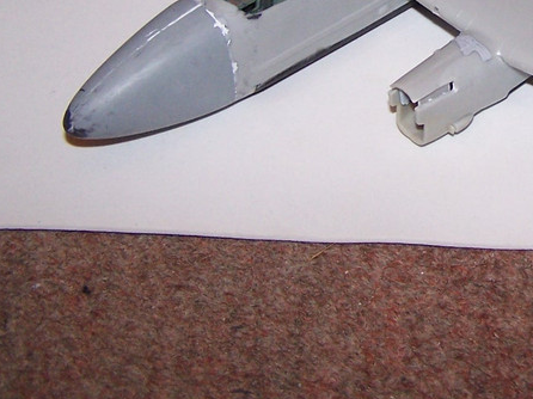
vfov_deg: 15.9
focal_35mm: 91
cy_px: 10
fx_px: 1400
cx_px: 549
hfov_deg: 20.8
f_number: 2.8
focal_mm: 6.3
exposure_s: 1/60
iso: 140
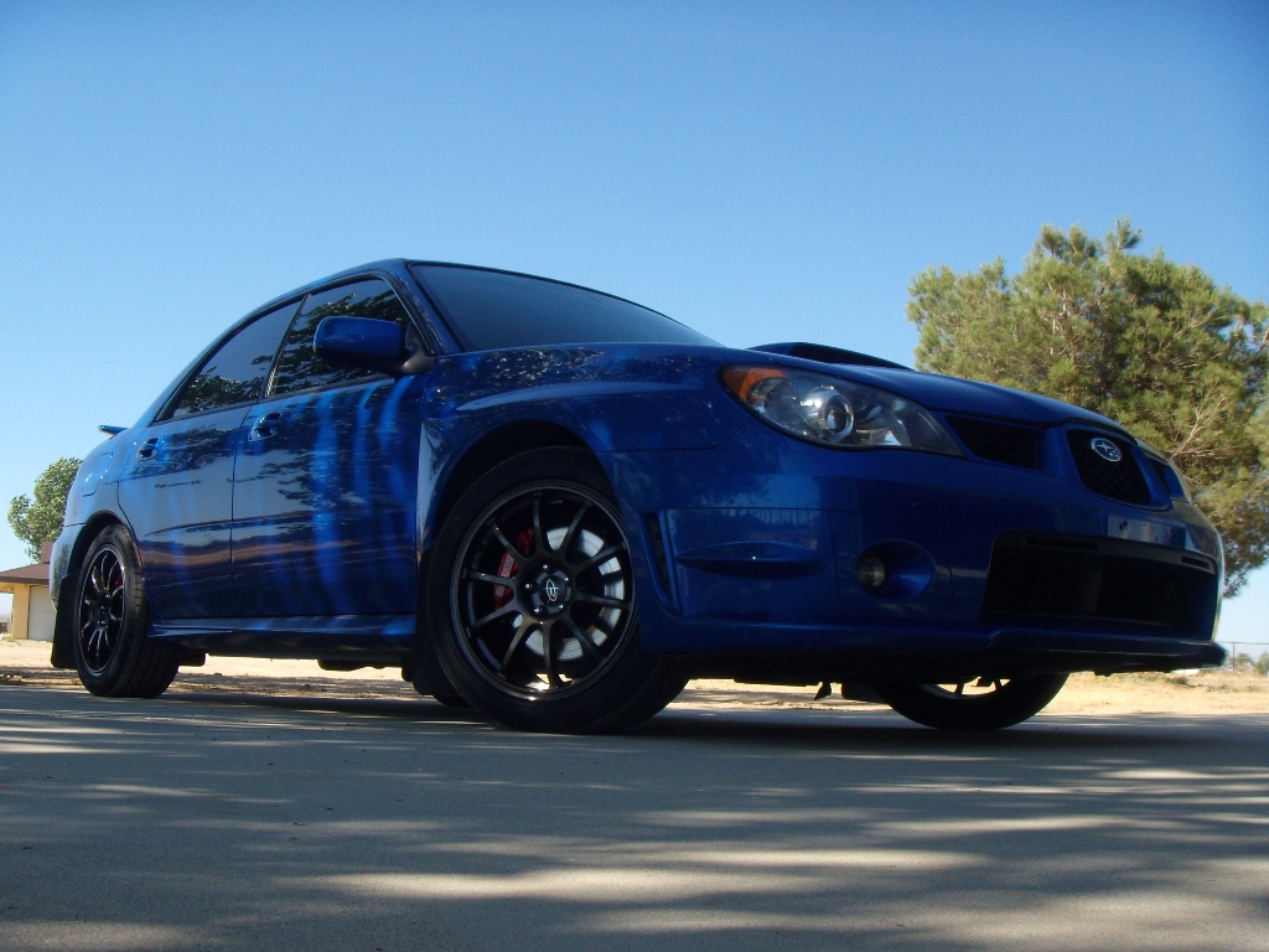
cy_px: 476
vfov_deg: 37.7
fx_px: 1393
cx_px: 634
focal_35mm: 38
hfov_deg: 49.0
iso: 64
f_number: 5.7
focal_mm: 6.4
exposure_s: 1/208
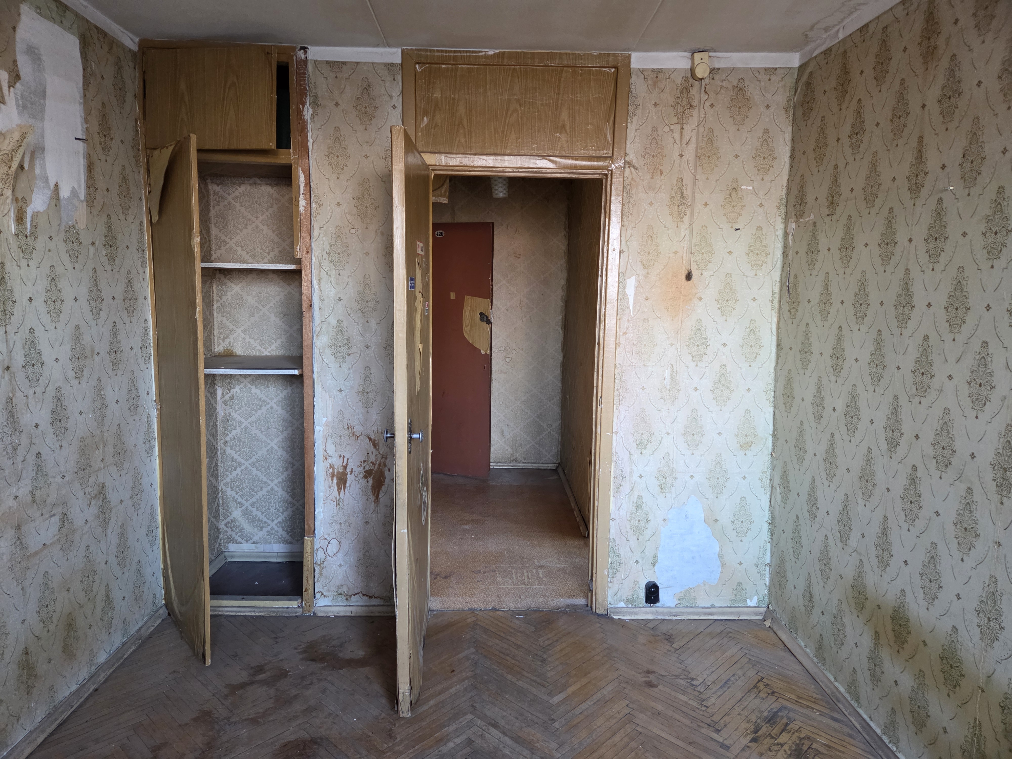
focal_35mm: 23
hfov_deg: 73.9
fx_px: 672
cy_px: 380
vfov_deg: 58.9
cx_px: 506
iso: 800
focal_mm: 5.4
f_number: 1.8
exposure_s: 1/100
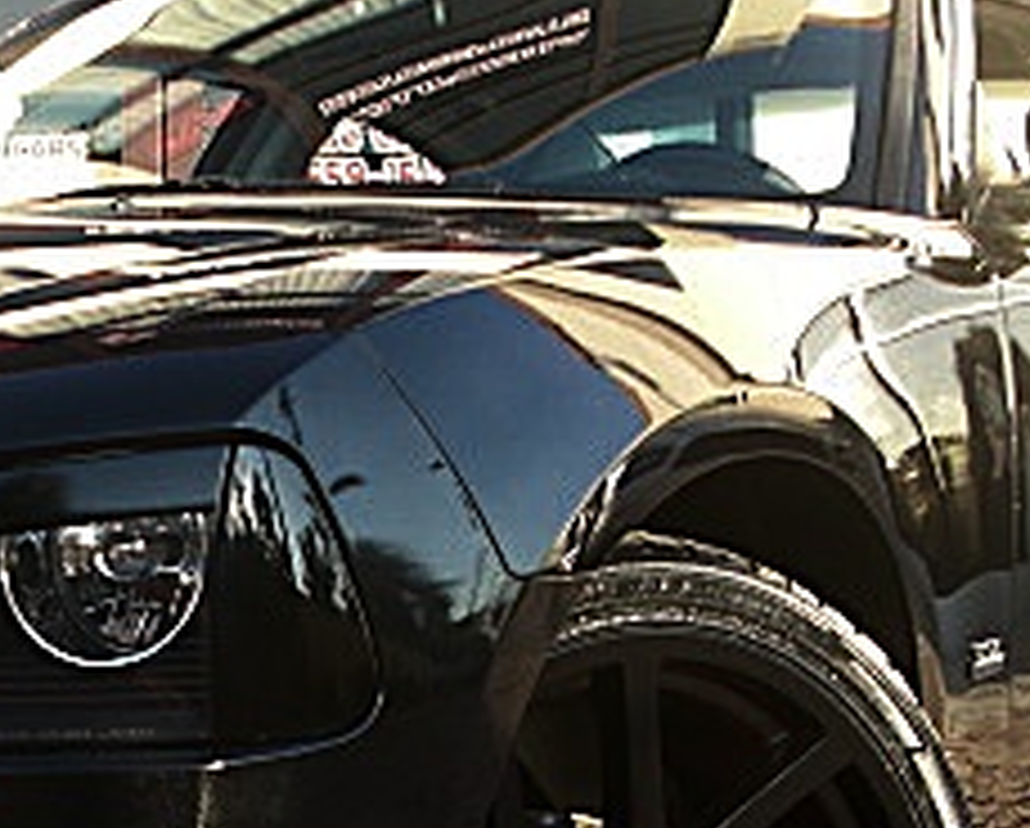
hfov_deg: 19.2
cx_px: 85
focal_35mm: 98
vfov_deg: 15.5
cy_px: 765
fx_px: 2993
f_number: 2.8
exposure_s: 1/100
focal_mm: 6.3
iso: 50
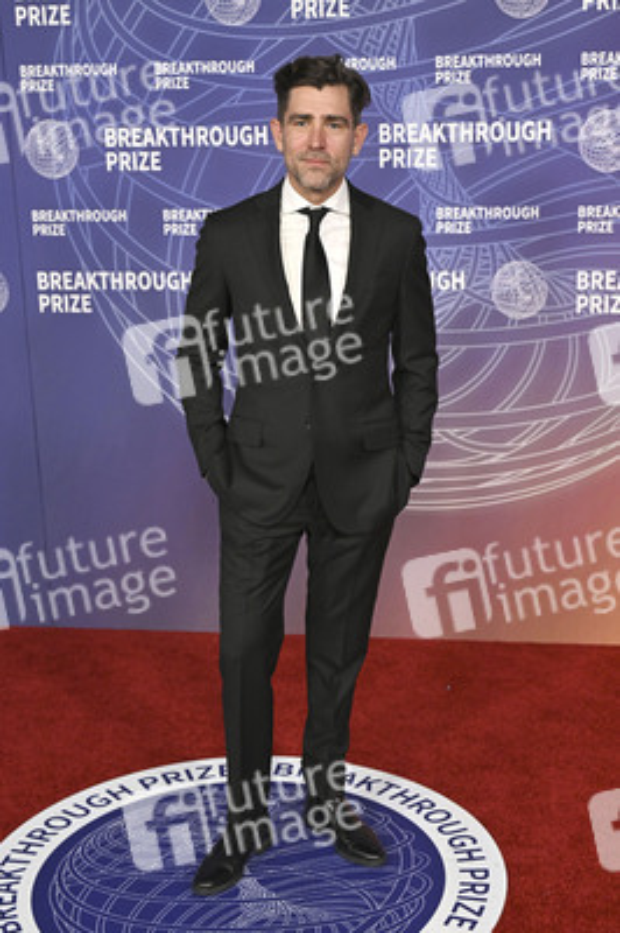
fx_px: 1294
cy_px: 466
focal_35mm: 50
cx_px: 310
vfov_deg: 39.6
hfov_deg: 26.9
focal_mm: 50
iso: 2000
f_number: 4
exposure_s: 1/320
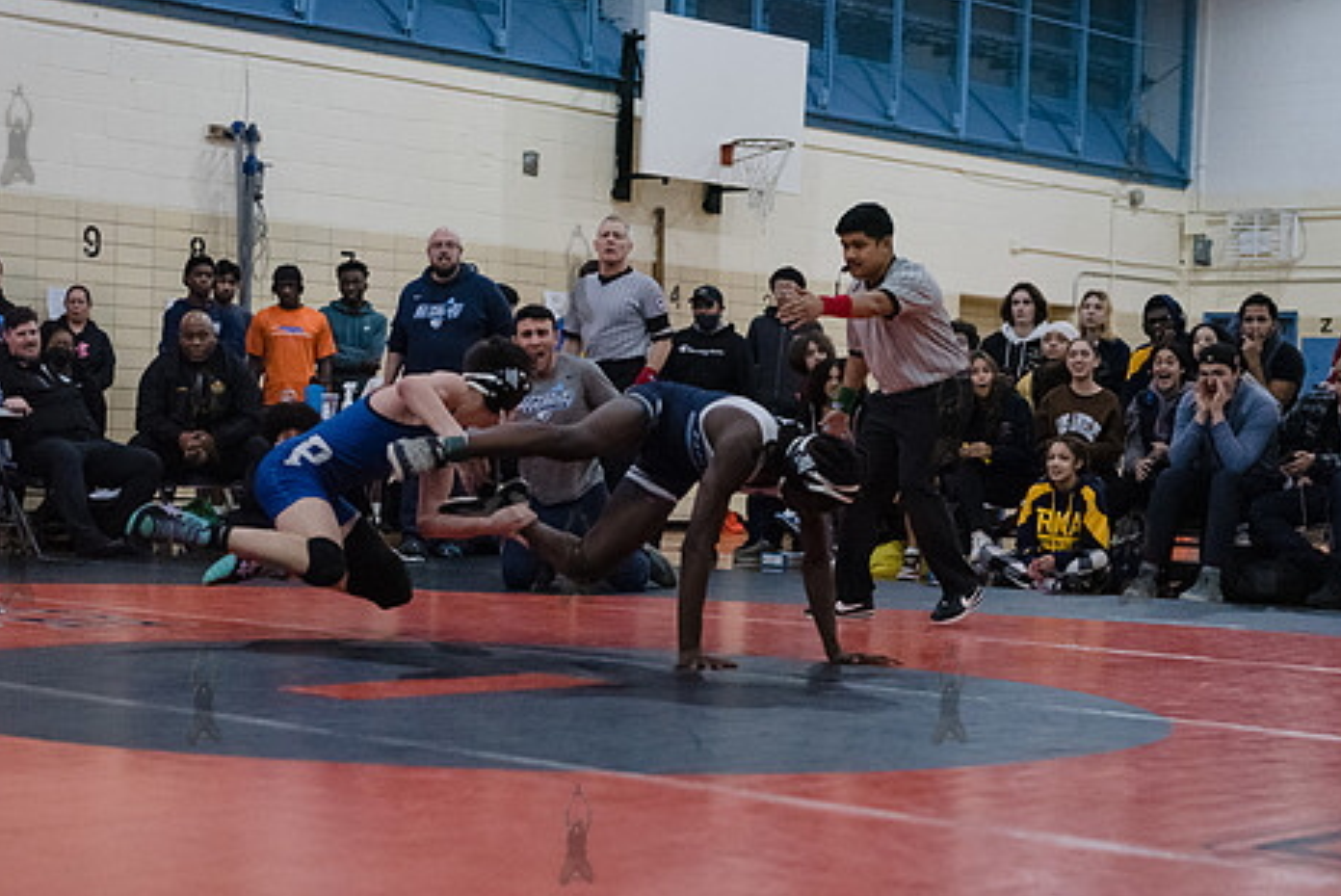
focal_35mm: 70
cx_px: 575
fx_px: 2609
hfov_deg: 28.8
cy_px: 553
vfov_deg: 19.5
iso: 8000
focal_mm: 56
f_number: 3.2
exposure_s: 1/400
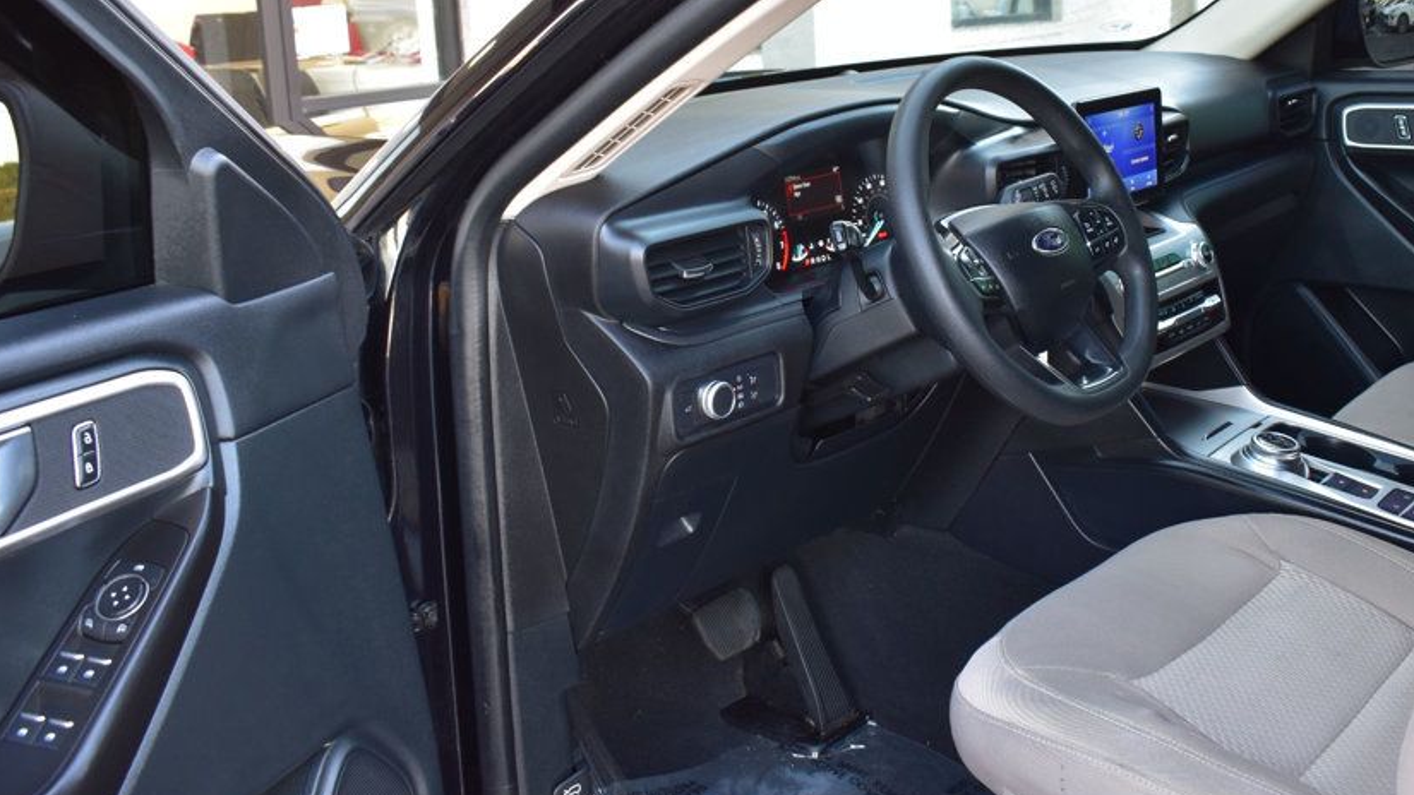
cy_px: 252
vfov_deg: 30.2
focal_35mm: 39
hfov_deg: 51.3
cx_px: 842
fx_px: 1462
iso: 400
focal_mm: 20
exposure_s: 1/15
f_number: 6.3
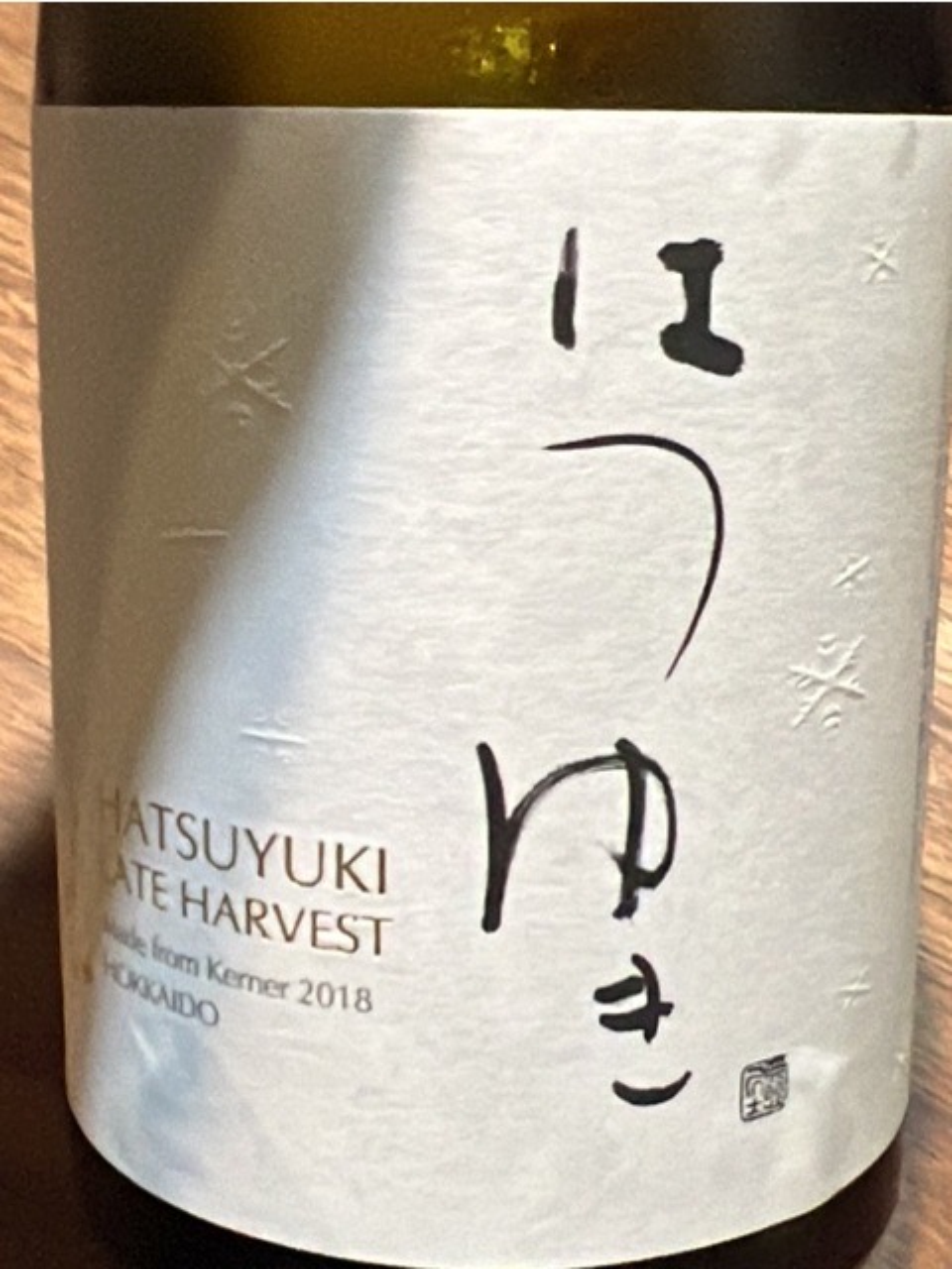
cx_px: 476
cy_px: 634
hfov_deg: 45.4
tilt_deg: -57.3
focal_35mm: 31
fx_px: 1137
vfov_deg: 58.4
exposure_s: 1/50
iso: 640
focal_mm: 1.57
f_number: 1.8
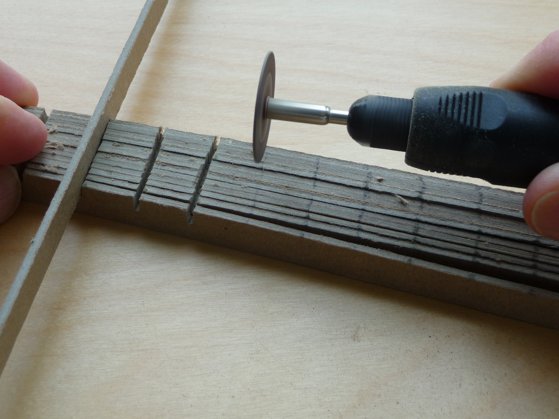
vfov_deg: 25.2
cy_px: 210
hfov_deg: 33.2
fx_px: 937
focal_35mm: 58
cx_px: 280
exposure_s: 1/80
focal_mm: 9.8
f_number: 4.4
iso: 100
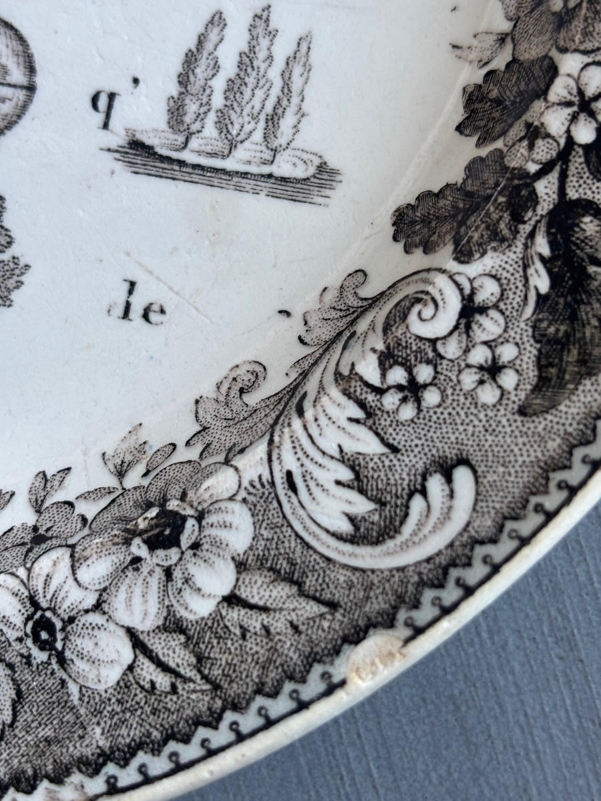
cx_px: 300
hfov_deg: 28.0
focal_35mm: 52
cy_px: 400
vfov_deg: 36.8
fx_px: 1204
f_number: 1.6
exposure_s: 1/60
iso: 64
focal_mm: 5.96
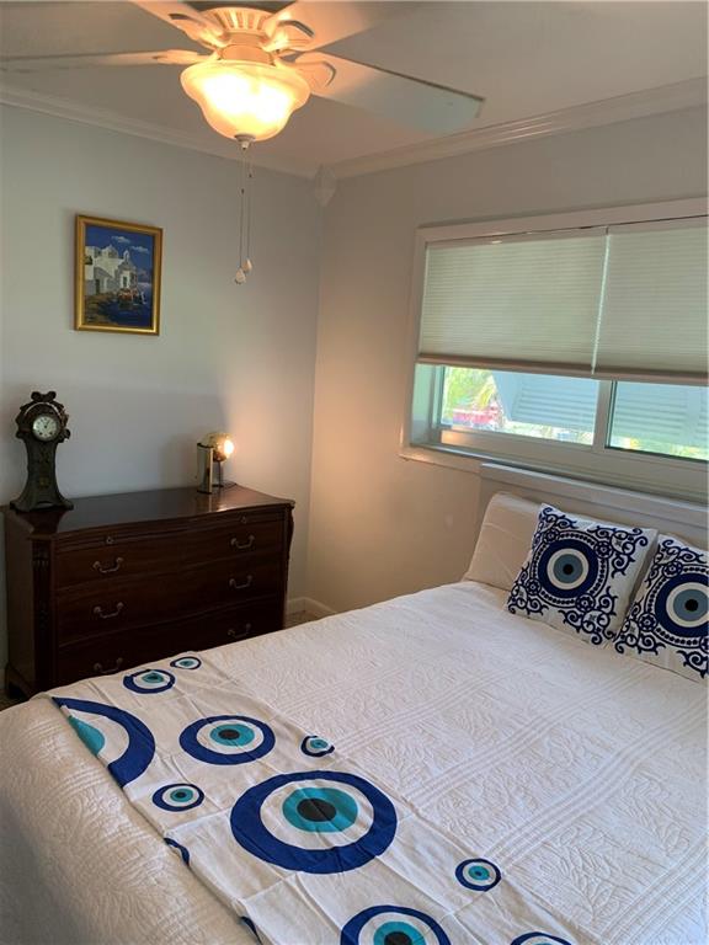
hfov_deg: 53.1
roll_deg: -3.4
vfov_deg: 67.3
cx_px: 354
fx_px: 710
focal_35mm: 26
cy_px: 472
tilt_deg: -8.8
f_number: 1.8
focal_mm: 4.25
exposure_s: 1/60
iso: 80
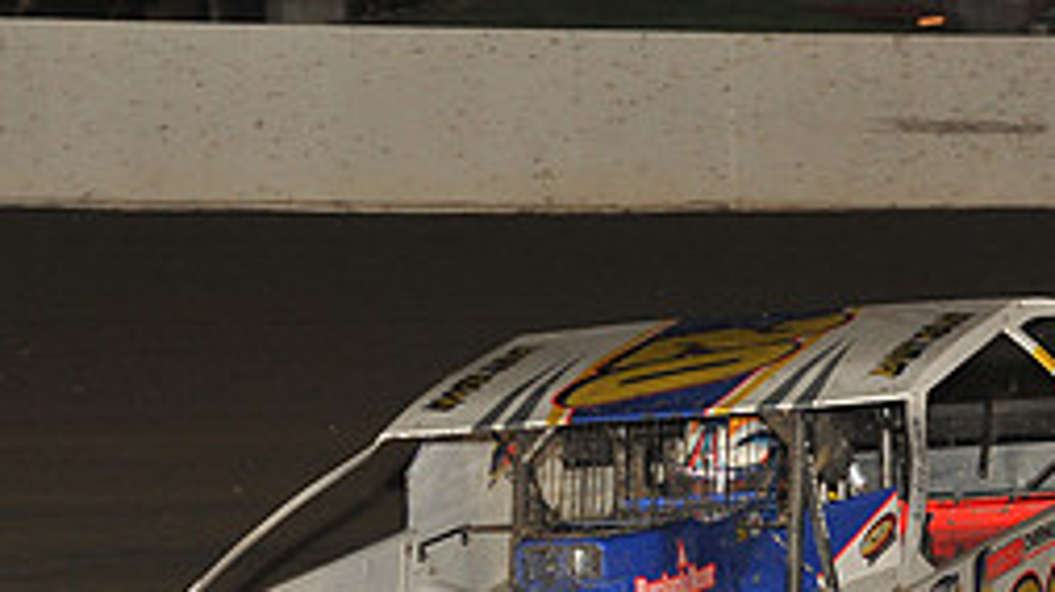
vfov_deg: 4.0
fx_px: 8388
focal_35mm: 300
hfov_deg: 7.2
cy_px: 529
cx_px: 605
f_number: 6.3
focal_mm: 125
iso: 1250
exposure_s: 1/320
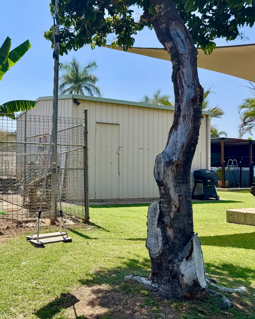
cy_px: 157
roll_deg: -1.0
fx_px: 302
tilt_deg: +2.1
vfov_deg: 55.7
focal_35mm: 32
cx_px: 41
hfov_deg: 43.1
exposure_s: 1/2174
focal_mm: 6.76
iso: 80
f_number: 1.78
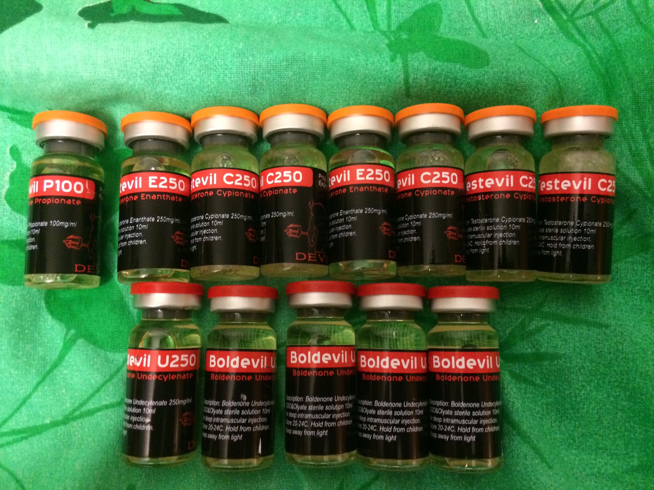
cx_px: 327
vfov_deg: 48.2
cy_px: 245
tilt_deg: -85.8
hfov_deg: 61.7
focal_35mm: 29
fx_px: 548
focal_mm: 4.15
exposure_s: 1/17
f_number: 2.2
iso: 320
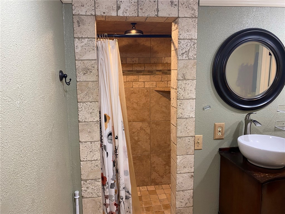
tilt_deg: -8.8
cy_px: 107
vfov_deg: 53.1
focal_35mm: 26
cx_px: 142
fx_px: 214
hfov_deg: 67.3
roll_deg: +0.9
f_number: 1.8
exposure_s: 1/60
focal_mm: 4.25
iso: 200
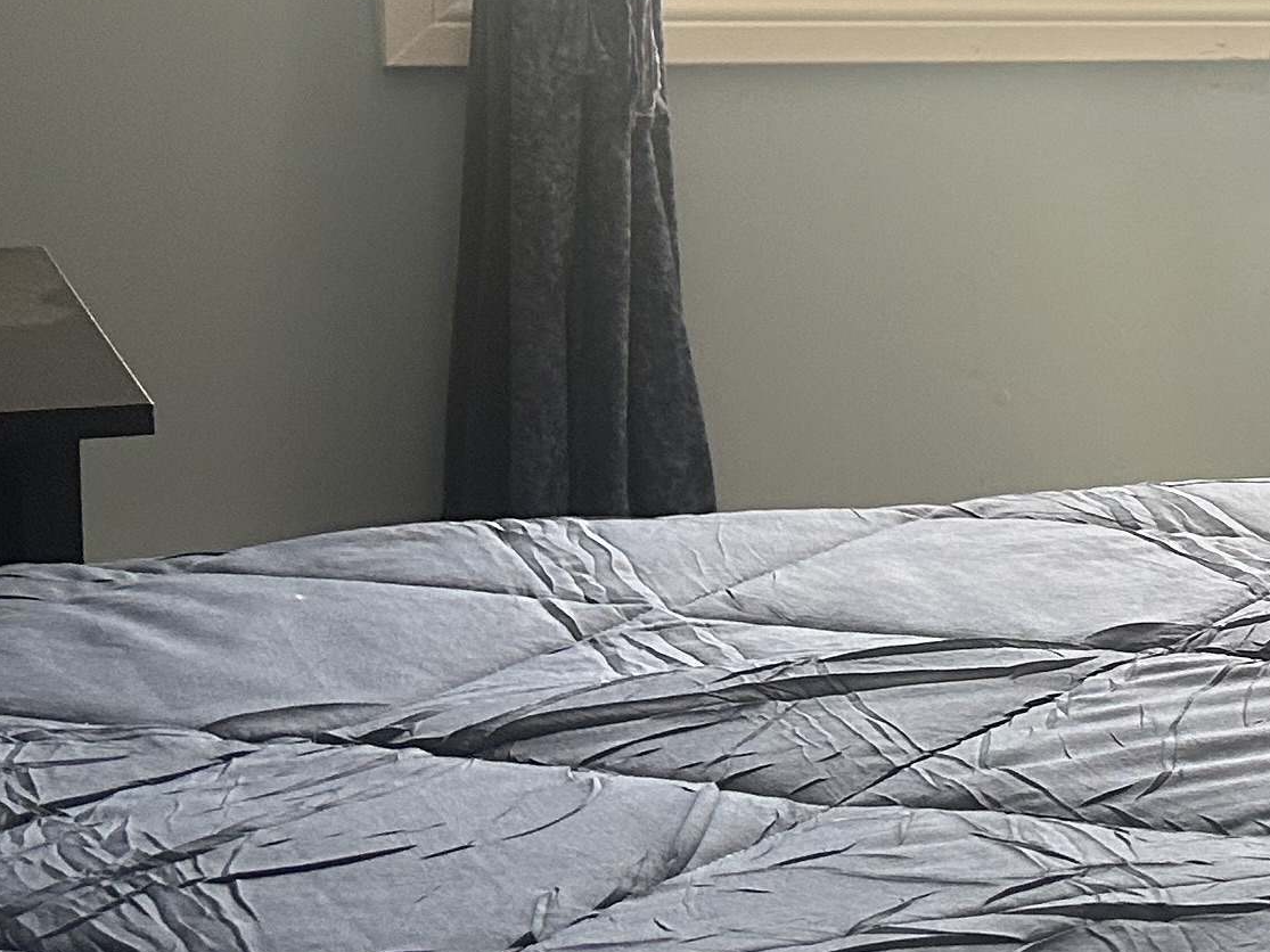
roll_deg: -2.1
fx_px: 3448
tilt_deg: -7.5
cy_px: 285
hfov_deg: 17.9
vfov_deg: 15.7
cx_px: 2071
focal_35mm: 94
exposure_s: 1/121
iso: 125
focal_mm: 5.7
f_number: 1.5
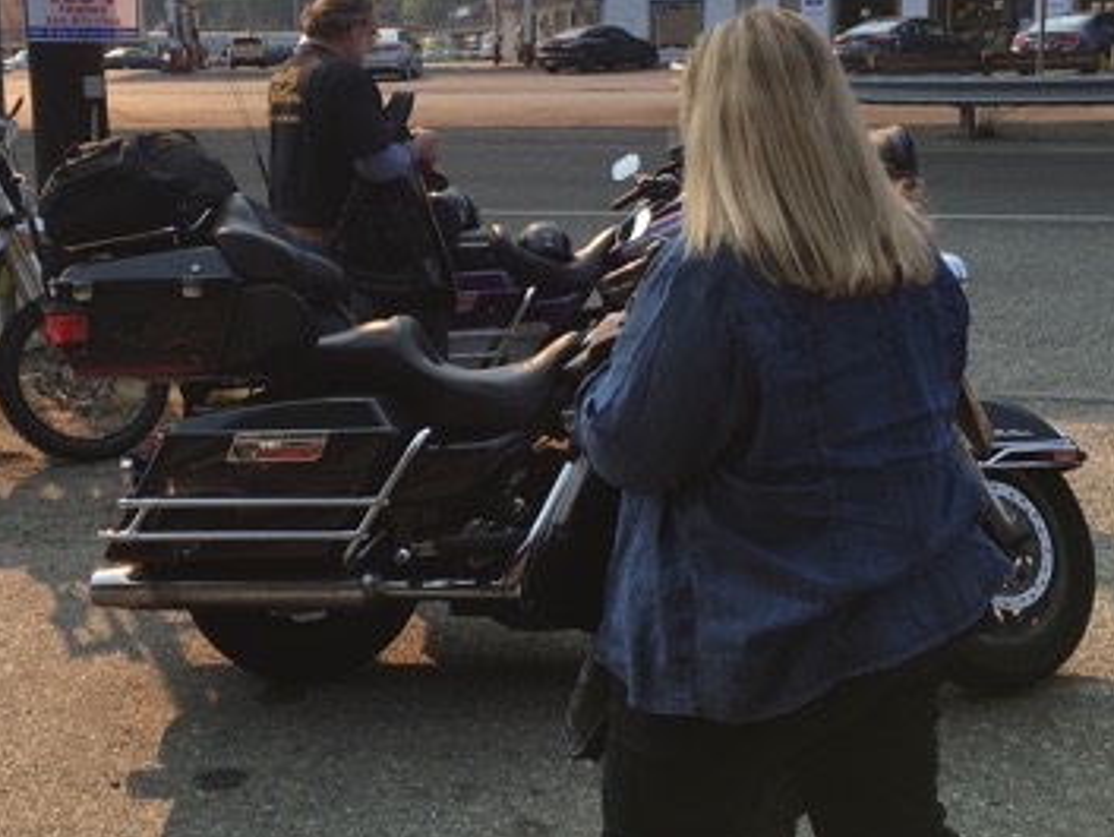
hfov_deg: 41.0
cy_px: 227
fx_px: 1481
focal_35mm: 46
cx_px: 448
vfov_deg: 31.1
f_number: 2.2
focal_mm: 4.15
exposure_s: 1/674
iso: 25
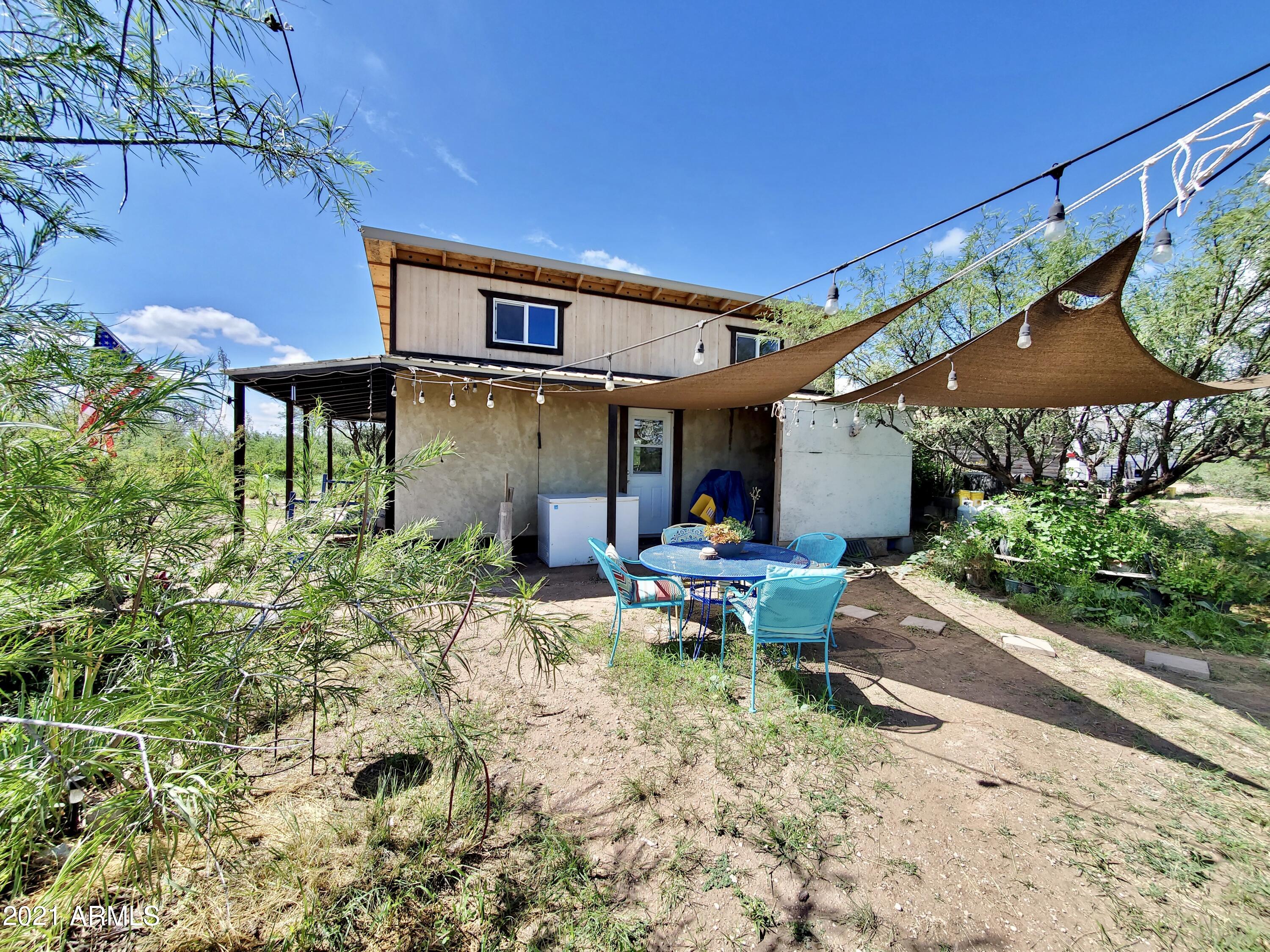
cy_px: 476
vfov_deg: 89.9
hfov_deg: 106.2
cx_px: 635
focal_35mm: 13
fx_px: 477
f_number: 2.2
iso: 50
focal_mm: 1.8
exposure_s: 1/465
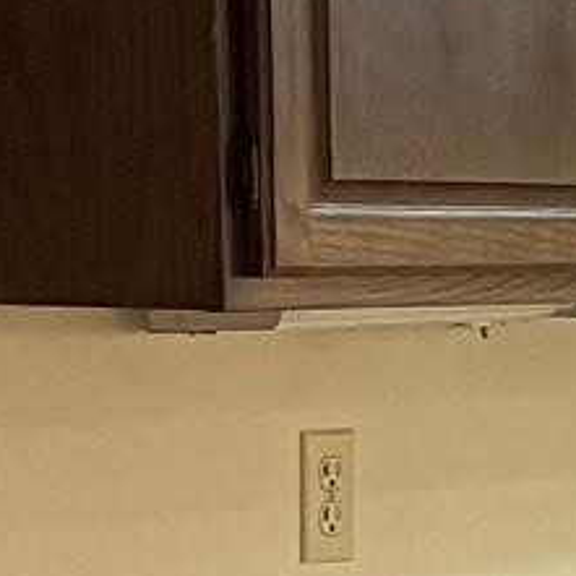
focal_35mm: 213
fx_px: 4010
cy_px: 678
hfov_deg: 7.6
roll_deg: -0.6
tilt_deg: -6.5
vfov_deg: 8.1
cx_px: 1447
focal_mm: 5.1
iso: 100
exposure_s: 1/60
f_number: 1.6
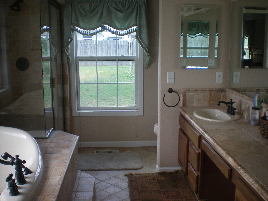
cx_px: 137
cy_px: 100
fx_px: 302
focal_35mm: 39
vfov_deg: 36.8
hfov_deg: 47.9
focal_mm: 6.3
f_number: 3.1
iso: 64
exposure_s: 1/60
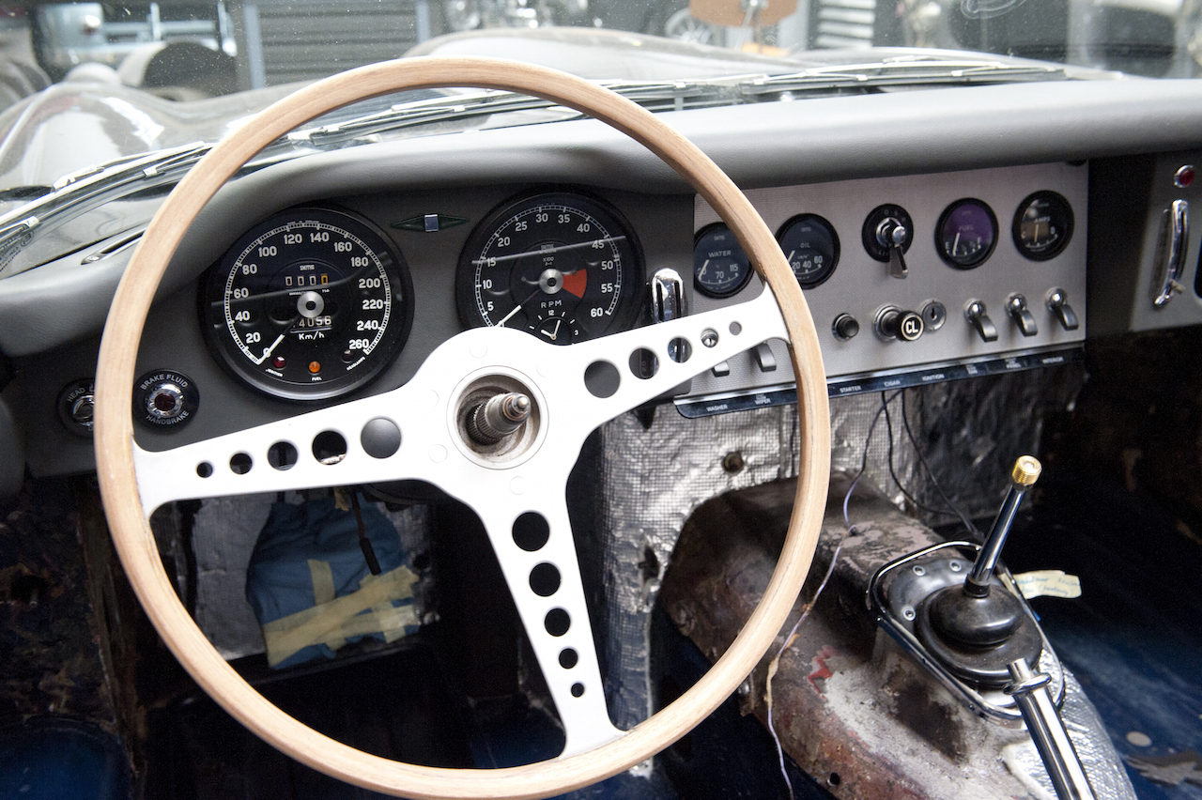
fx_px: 1201
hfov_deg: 53.2
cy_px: 400
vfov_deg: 36.8
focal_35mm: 36
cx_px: 601
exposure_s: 1/40
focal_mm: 36
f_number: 7.1
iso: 3200
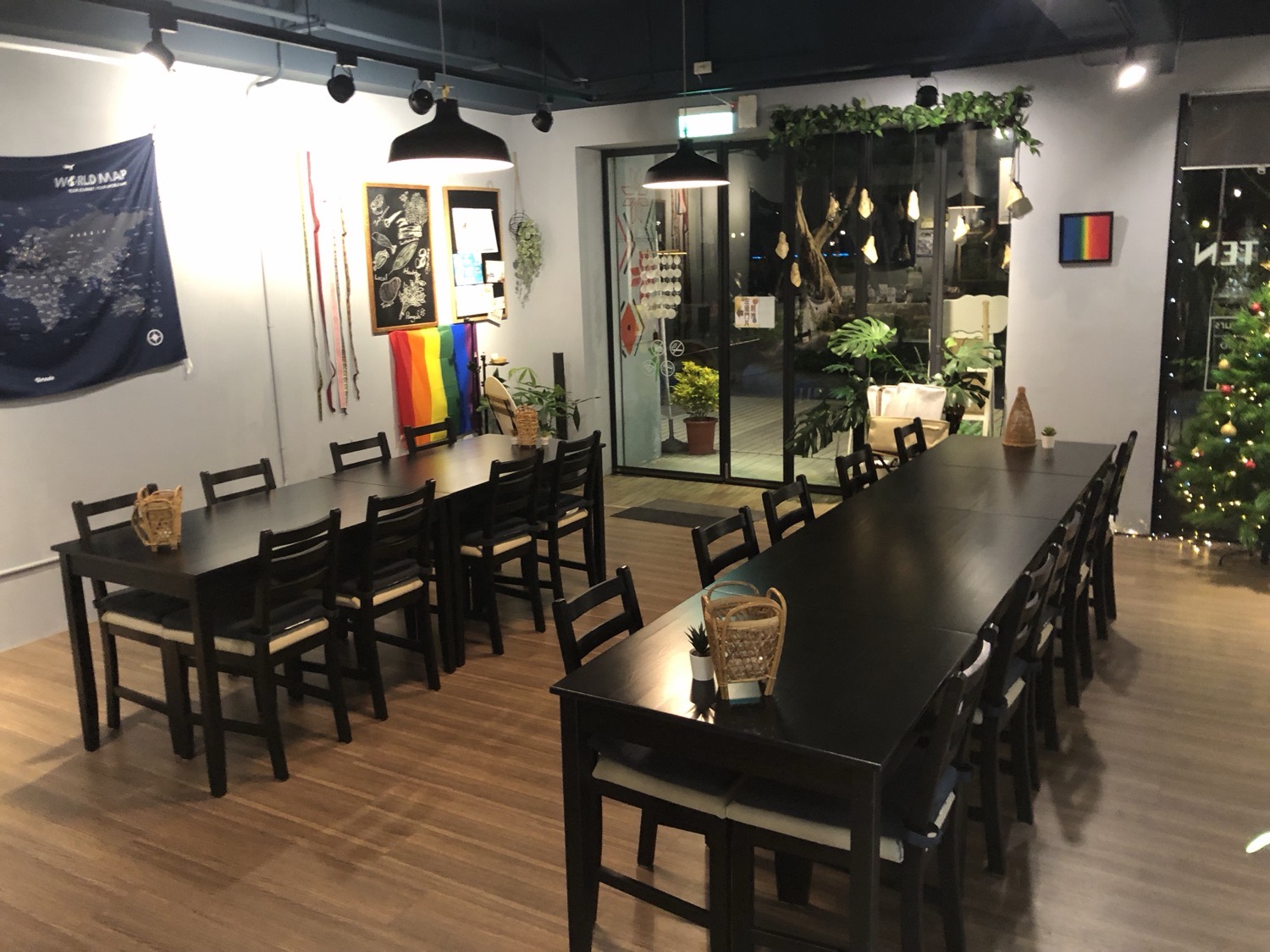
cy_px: 476
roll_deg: +1.3
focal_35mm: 28
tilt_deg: -10.5
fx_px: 1027
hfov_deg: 63.4
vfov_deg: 49.7
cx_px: 635
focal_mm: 4
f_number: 1.8
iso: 100
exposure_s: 1/11
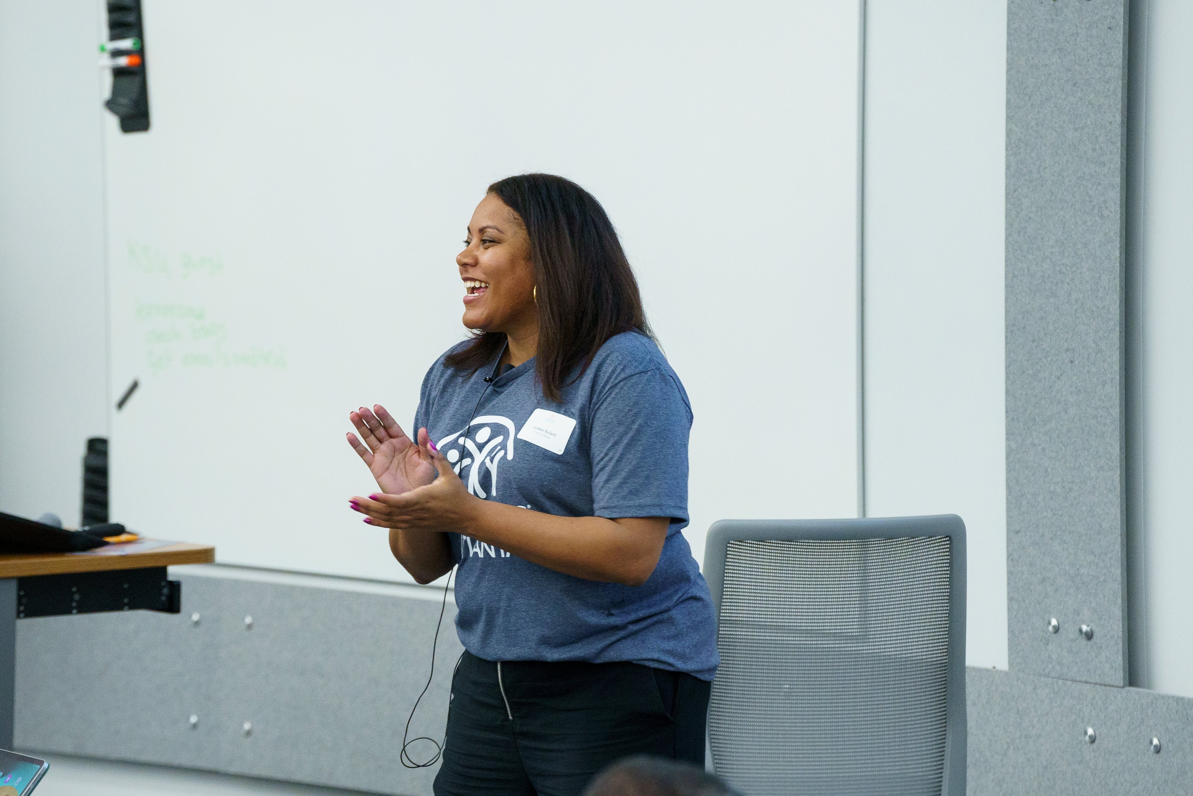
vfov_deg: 5.6
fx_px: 8185
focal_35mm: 247
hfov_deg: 8.3
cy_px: 398
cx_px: 596
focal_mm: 165
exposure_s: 1/250
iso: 2000
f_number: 4
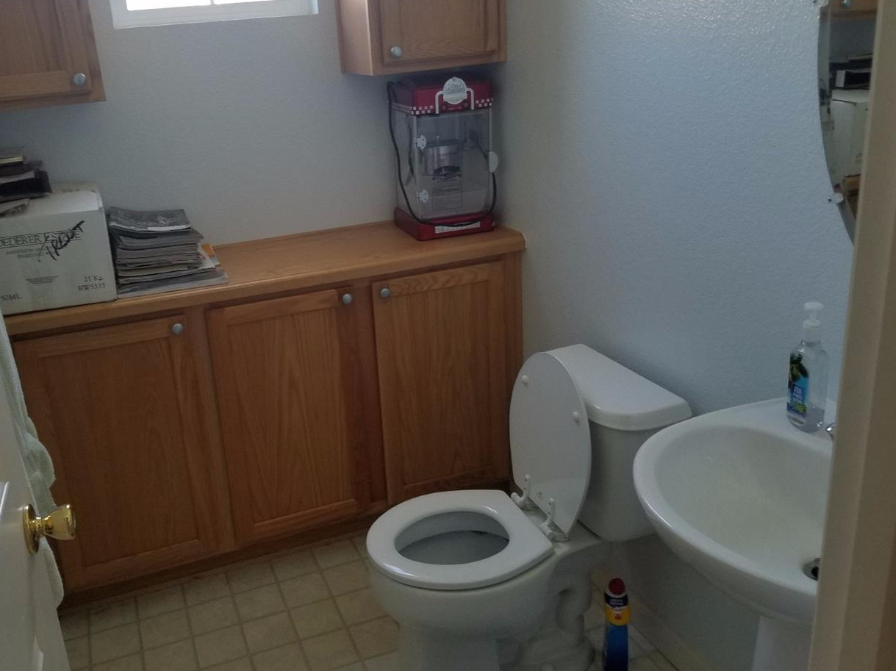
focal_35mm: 32
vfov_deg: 44.1
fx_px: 828
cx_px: 356
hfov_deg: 56.4
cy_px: 298
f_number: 1.7
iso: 80
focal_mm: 4.2
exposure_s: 1/60
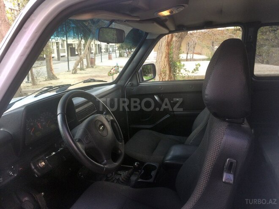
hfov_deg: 61.7
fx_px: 234
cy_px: 104
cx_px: 140
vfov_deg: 48.2
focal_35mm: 29
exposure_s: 1/100
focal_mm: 4.15
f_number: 2.2
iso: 50
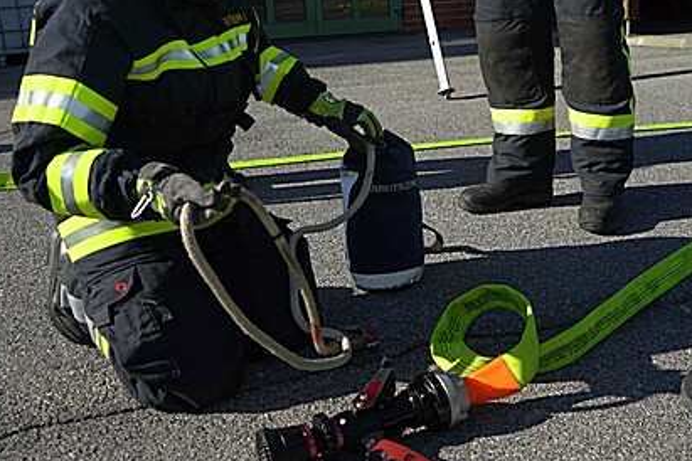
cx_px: 391
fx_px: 807
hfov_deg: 46.3
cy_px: 178
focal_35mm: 42
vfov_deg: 31.8
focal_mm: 28
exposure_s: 1/1000
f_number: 4.5
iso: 100
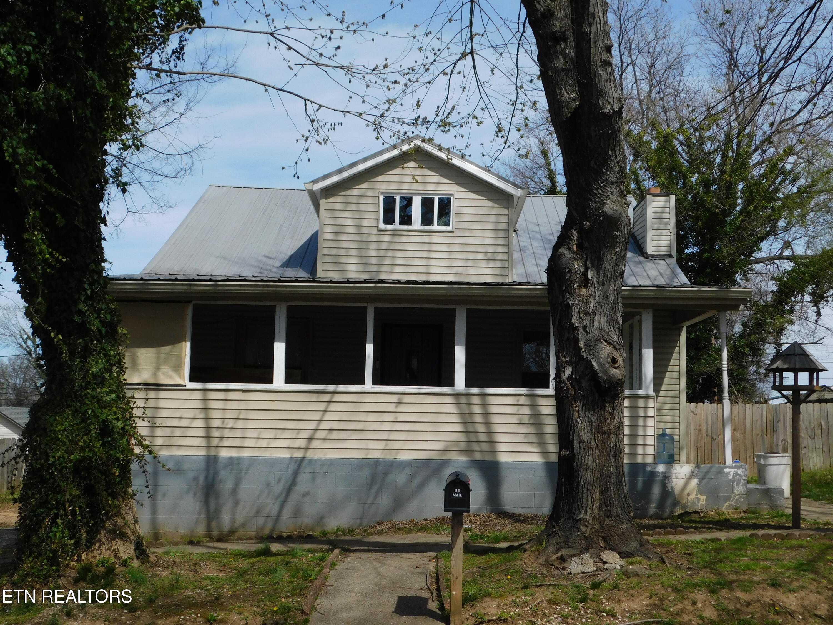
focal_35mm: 45
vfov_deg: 32.2
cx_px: 416
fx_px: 1083
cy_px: 312
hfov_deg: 42.1
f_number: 3.7
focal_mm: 8
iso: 125
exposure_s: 1/1500
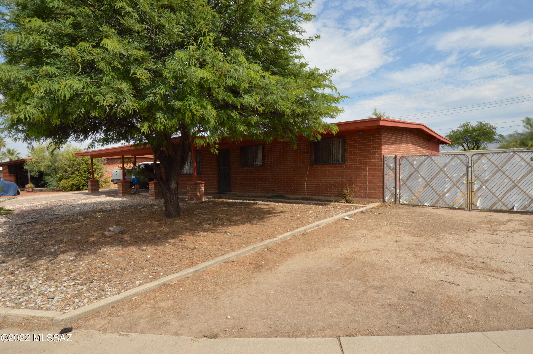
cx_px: 266
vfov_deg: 63.1
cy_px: 177
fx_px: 288
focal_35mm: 20
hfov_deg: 85.5
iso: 800
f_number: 7.1
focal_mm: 13
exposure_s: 1/3200
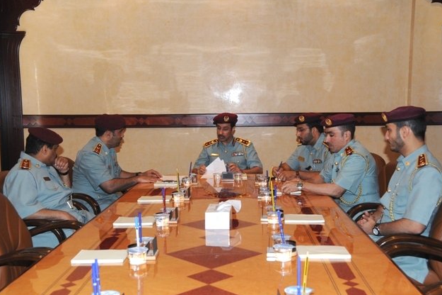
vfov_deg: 30.1
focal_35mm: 45
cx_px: 222
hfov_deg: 44.1
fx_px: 546
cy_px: 148
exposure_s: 1/80
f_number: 5.6
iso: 640
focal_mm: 29
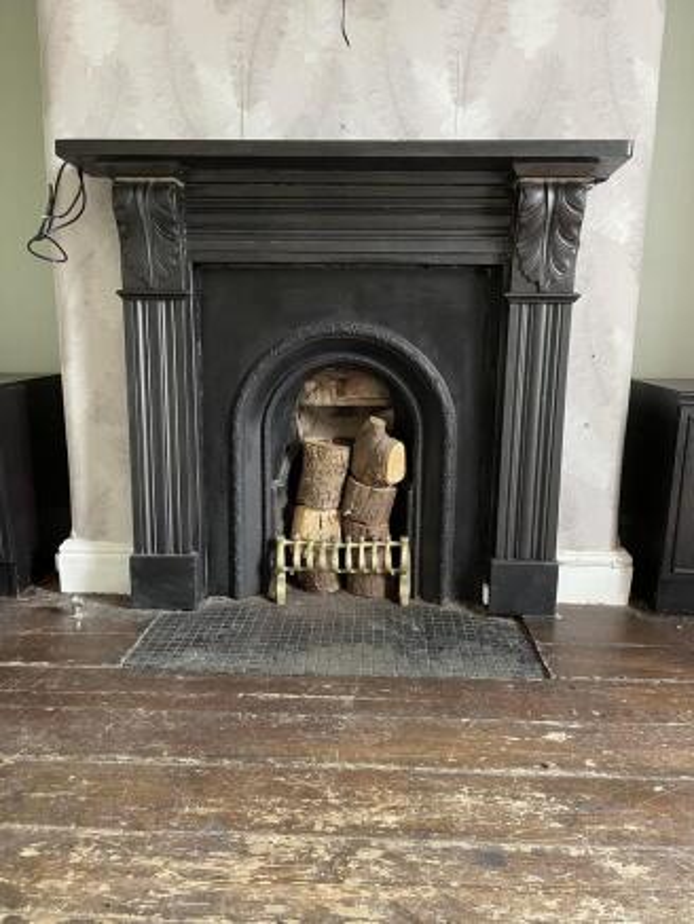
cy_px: 462
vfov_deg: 67.3
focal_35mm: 26
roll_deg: +0.0
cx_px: 347
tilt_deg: -11.1
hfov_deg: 53.1
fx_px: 695
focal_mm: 5.1
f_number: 1.6
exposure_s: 1/60
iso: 400
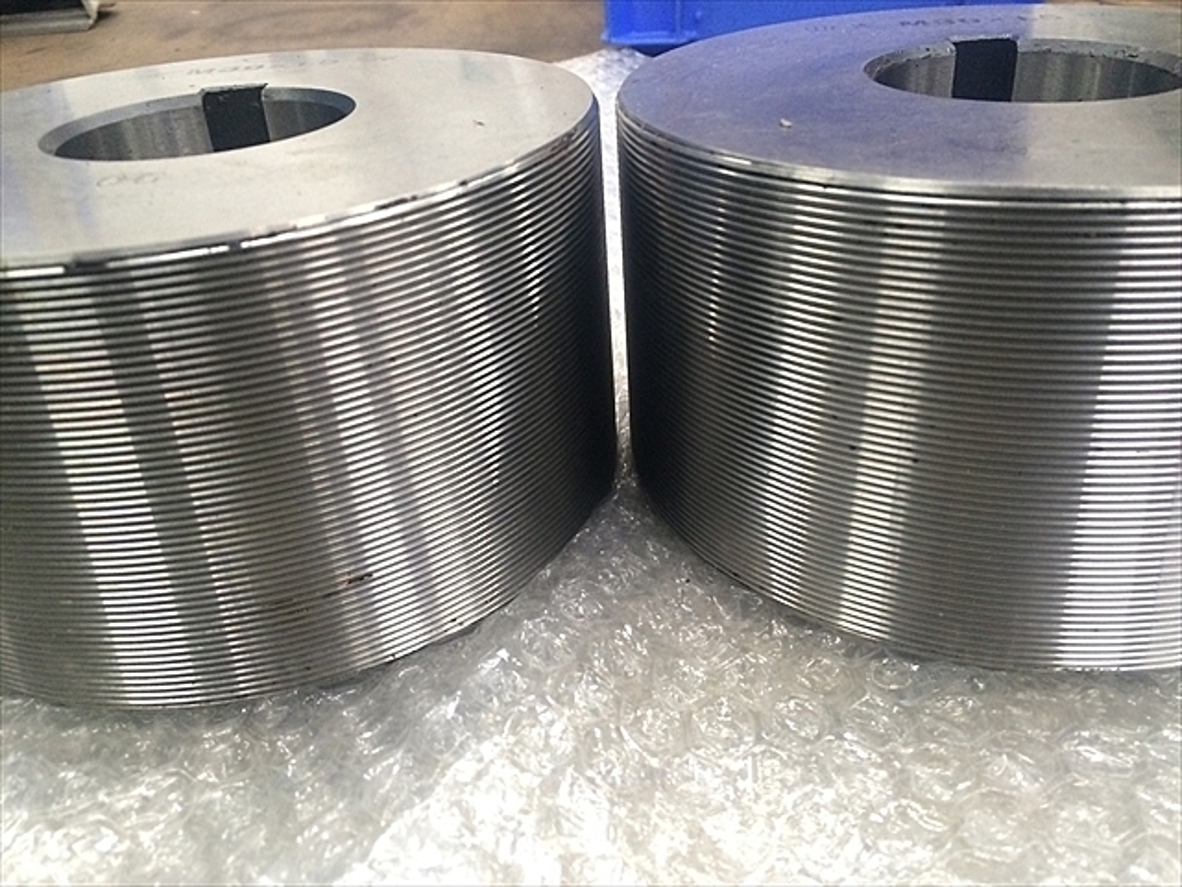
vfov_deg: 48.2
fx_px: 990
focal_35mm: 29
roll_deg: +4.0
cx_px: 591
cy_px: 444
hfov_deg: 61.7
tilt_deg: -30.4
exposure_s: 1/30
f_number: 2.2
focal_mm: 4.15
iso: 200
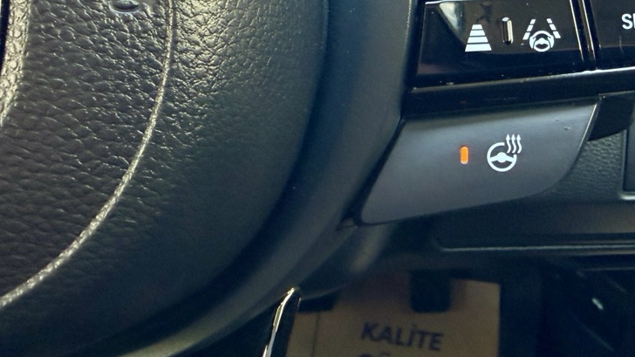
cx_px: 428
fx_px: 774
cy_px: 45
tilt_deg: -30.3
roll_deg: +0.7
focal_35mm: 46
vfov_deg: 25.3
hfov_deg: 43.9
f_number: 2.2
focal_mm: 2.22
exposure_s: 1/64
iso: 320
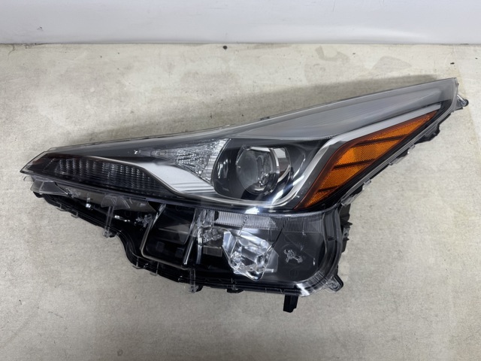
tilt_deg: -71.8
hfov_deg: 71.6
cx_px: 240
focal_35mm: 24
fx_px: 333
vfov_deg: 56.8
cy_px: 180
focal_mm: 6.76
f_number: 1.78
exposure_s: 1/100
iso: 80
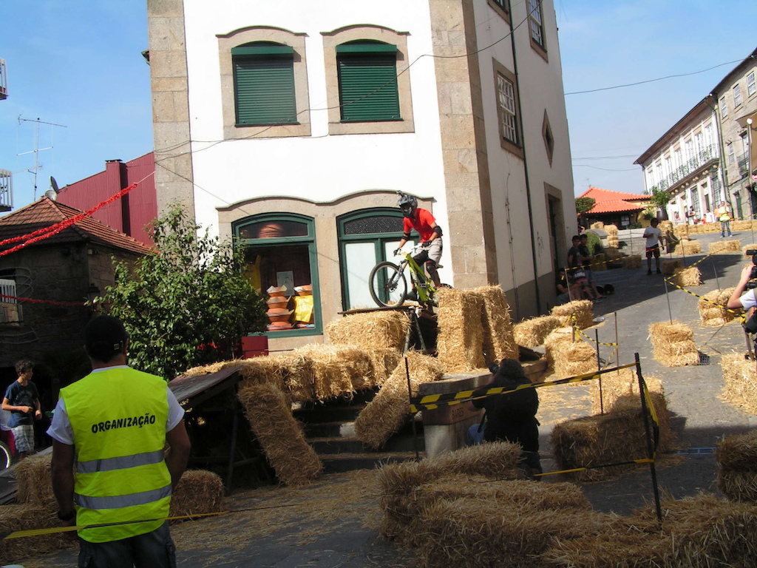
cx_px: 378
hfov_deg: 49.0
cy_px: 284
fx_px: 831
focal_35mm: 38
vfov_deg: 37.7
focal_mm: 6.3
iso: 50
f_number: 5.6
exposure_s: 1/320
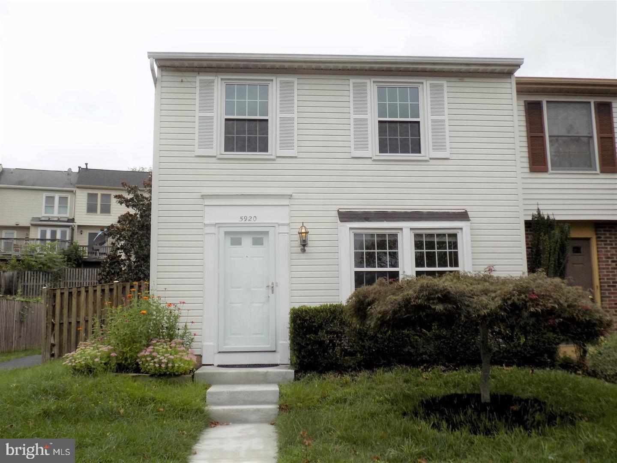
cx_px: 308
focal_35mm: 34
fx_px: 606
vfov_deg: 41.8
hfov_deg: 53.9
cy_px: 232
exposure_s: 1/500
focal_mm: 6.1
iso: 80
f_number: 3.4
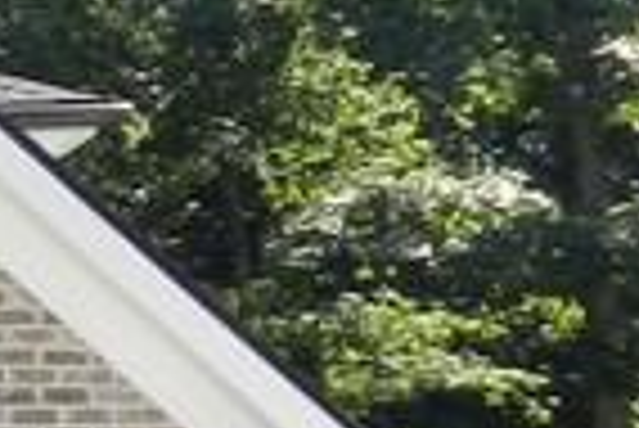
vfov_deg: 8.0
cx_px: -1390
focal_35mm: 172
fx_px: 3056
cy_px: 428
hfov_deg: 9.1
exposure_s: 1/640
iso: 160
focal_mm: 4
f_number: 3.4
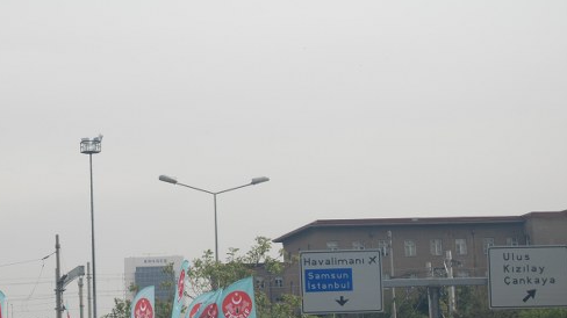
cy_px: 225
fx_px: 1125
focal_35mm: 75
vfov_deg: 16.1
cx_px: 141
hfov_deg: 27.9
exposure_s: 1/320
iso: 100
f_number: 9
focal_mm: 29
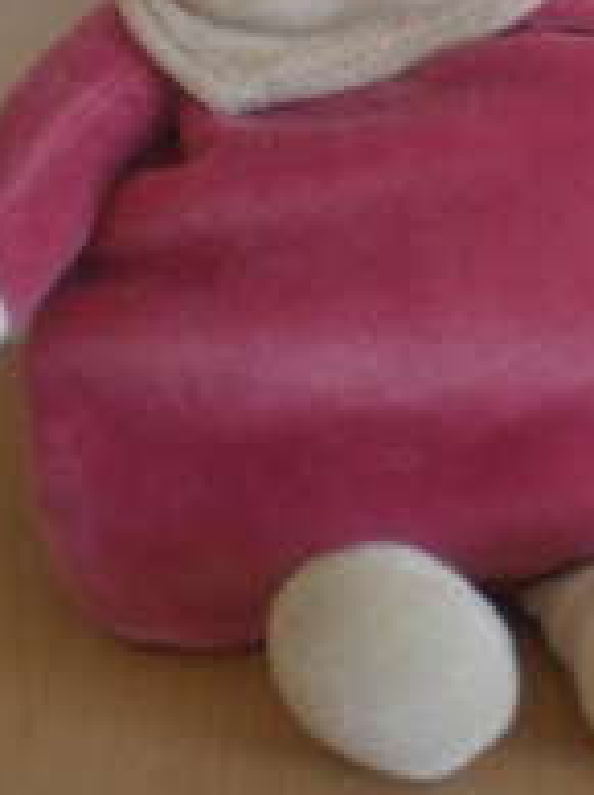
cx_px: 455
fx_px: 2339
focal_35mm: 102
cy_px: 33
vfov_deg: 18.8
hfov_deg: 14.4
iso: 64
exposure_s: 1/6.6
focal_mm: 6.3
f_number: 3.1
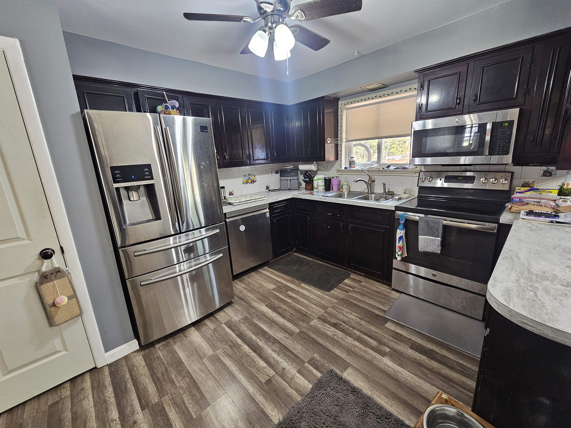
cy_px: 214
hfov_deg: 106.2
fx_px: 214
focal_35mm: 13
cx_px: 286
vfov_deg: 89.9
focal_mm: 2.2
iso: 320
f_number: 2.2
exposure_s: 1/30
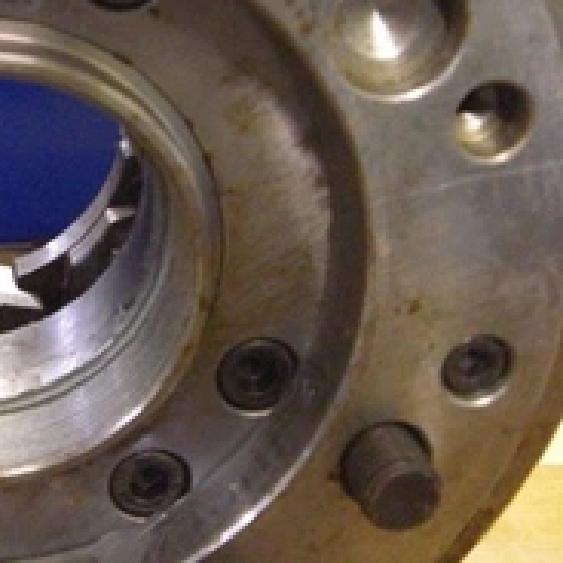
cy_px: 239
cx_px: -21
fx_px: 1343
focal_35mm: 73
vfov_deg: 23.6
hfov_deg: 22.6
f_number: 2.7
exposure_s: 1/40
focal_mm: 6.2
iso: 800
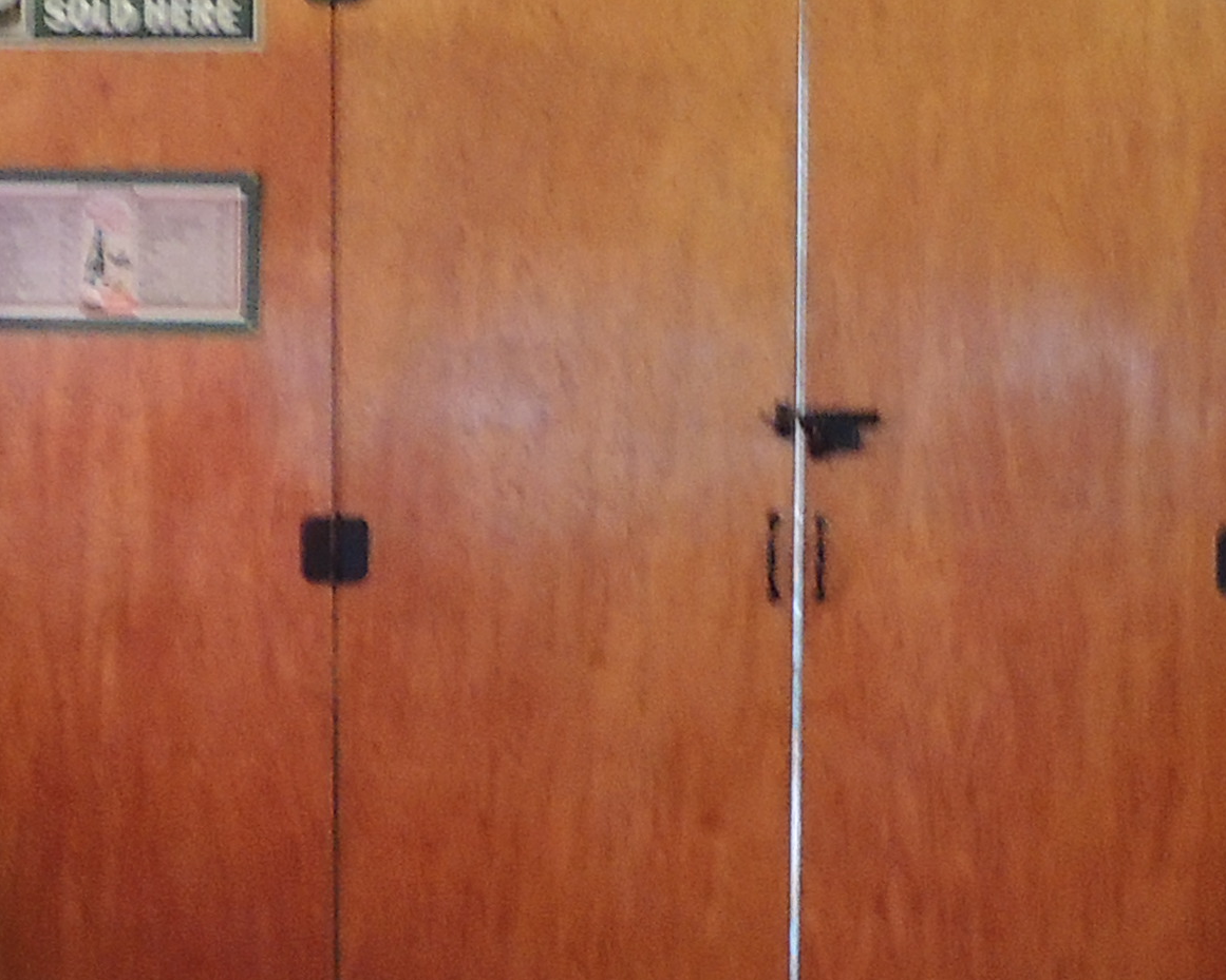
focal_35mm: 93
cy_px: 725
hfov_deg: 20.6
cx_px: 657
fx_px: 3375
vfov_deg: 16.5
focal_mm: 4.3
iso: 560
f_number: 3
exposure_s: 1/8
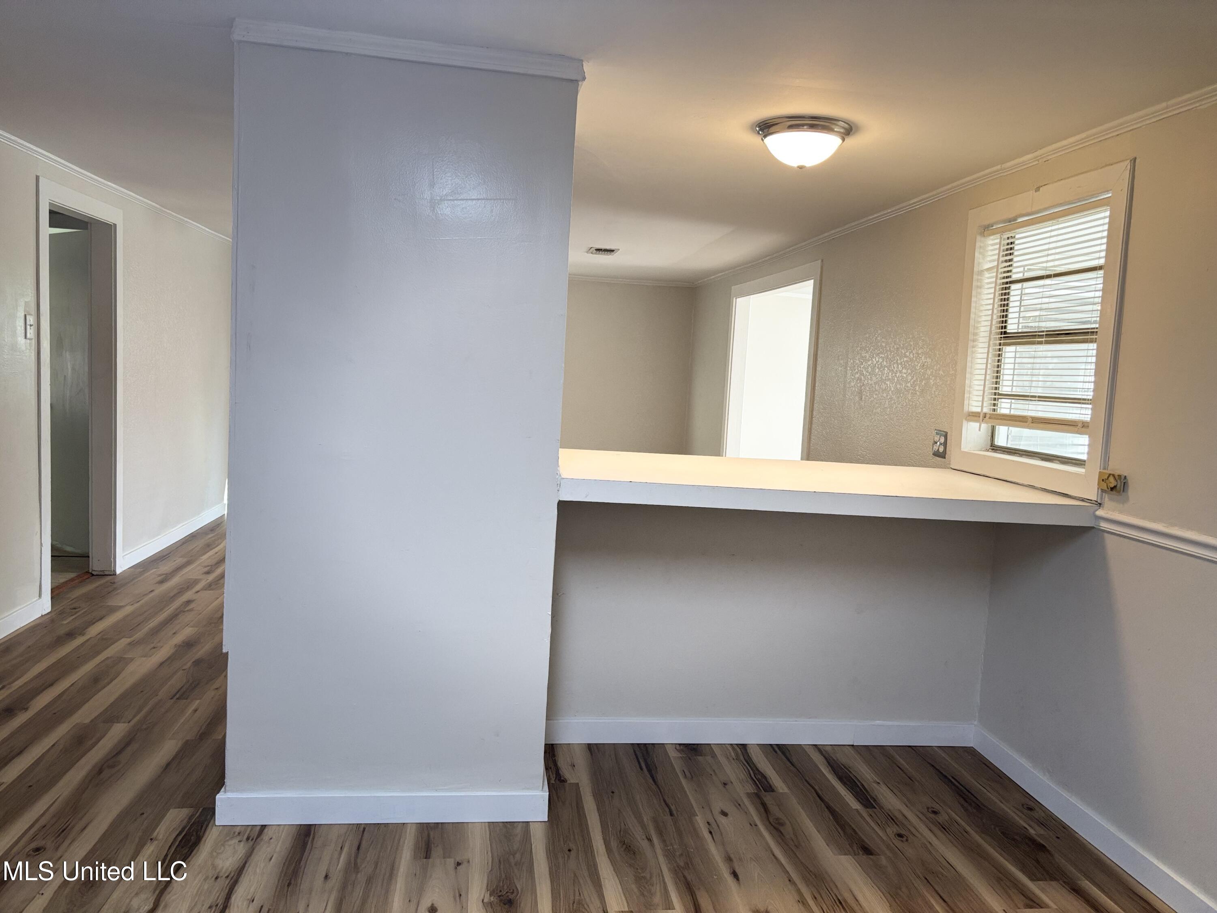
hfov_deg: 67.3
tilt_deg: -5.4
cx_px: 608
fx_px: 914
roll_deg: -3.6
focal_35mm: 26
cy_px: 456
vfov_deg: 53.1
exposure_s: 1/120
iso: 100
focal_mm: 5.96
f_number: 1.6
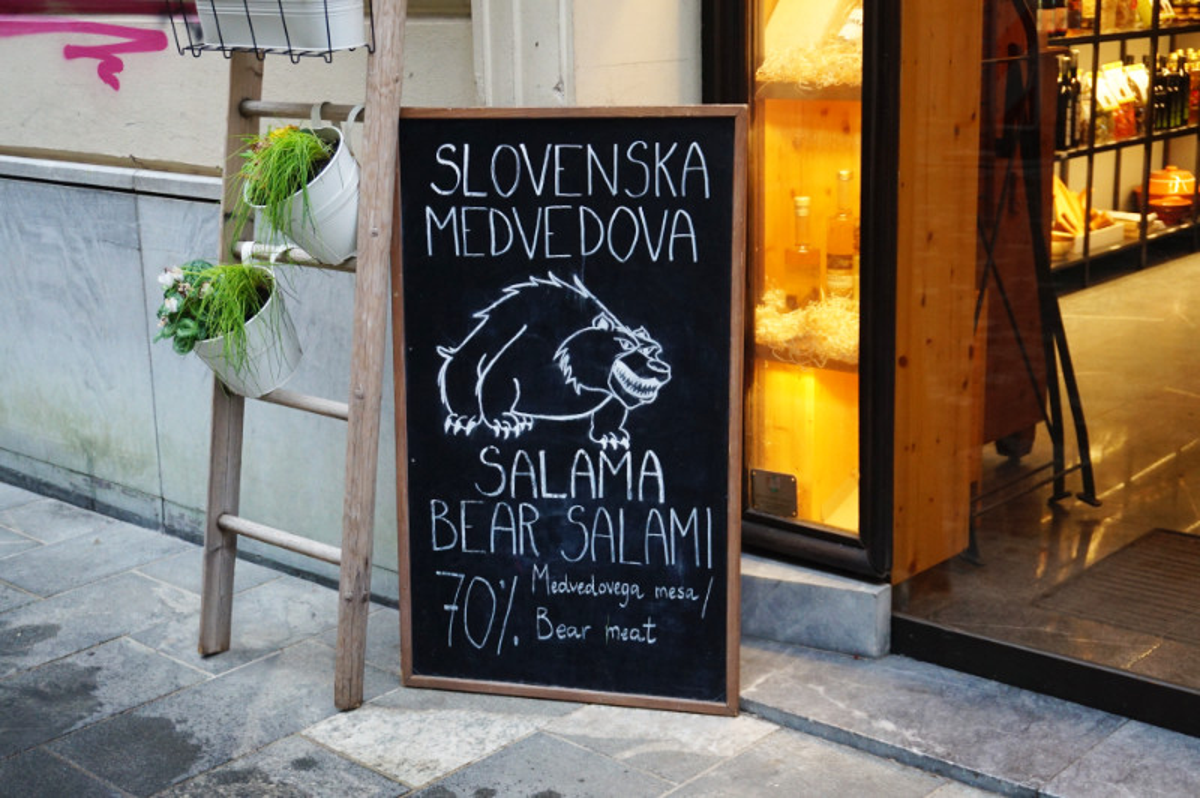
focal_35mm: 50
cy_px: 399
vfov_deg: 27.2
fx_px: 1649
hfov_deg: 40.0
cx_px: 600
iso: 1000
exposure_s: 1/60
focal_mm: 33
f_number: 5
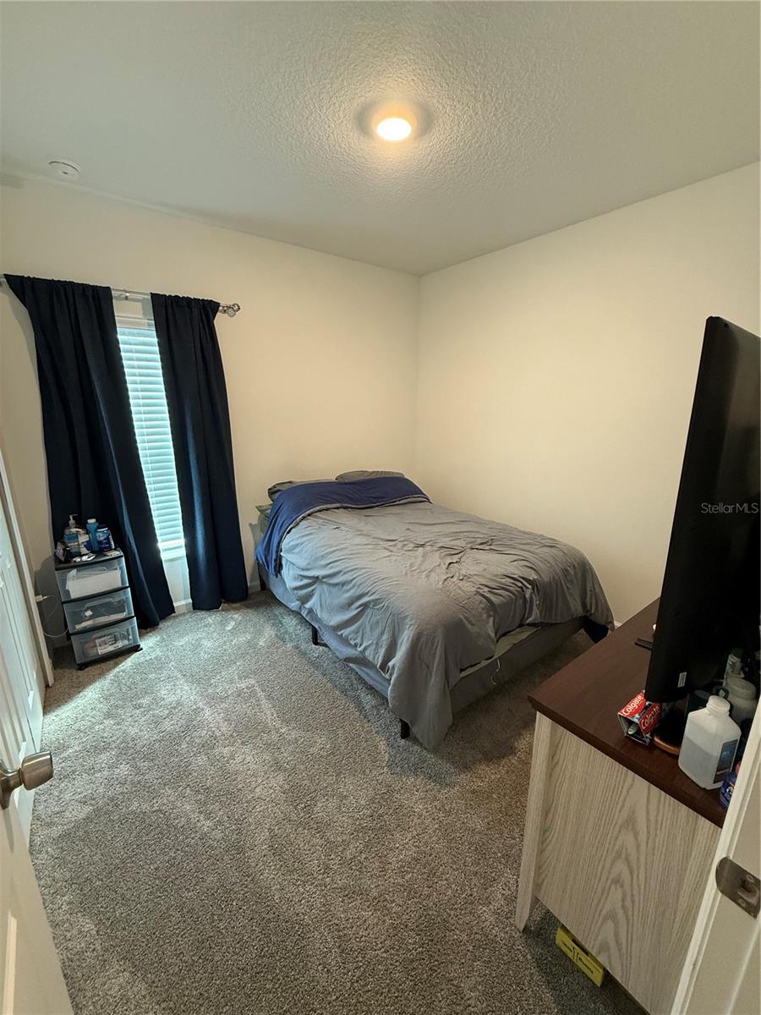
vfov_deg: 102.1
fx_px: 410
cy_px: 508
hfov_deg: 85.7
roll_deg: -0.6
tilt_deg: -14.1
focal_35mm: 14
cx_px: 380
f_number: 2.2
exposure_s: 1/60
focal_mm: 2.22
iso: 400
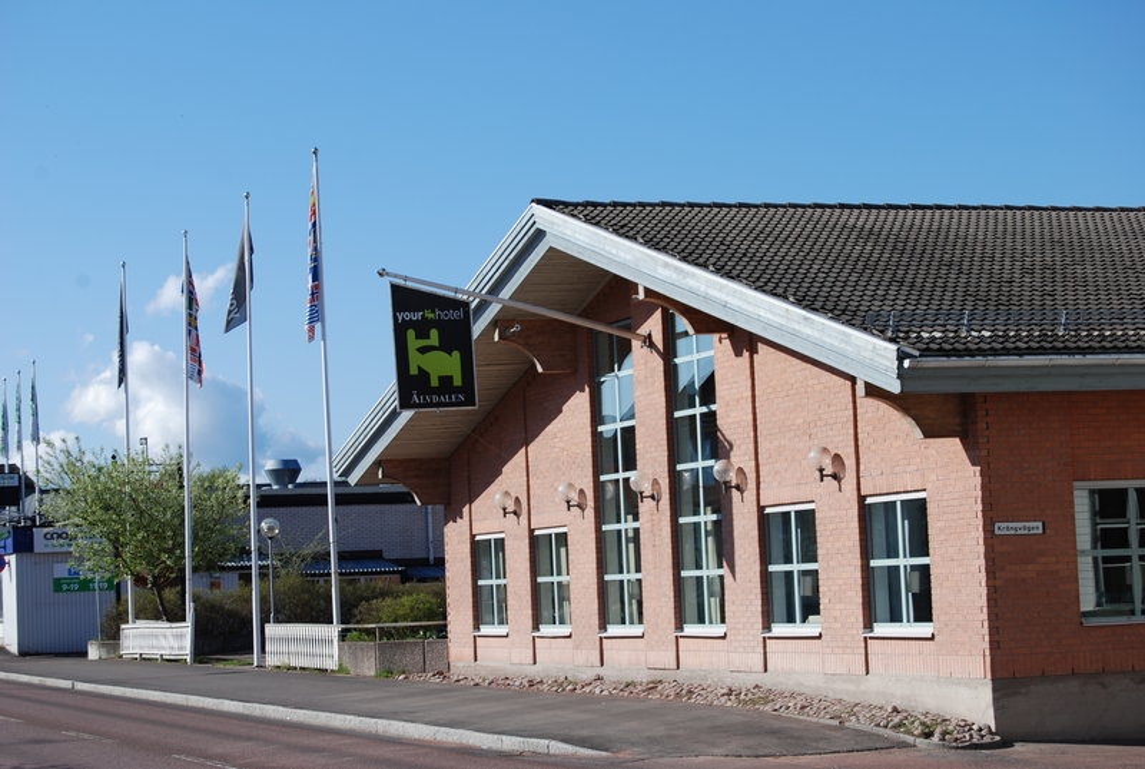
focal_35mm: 72
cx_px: 572
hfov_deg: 28.0
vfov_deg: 19.0
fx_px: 2295
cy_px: 384
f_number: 7.1
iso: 100
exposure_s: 1/200
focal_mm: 48
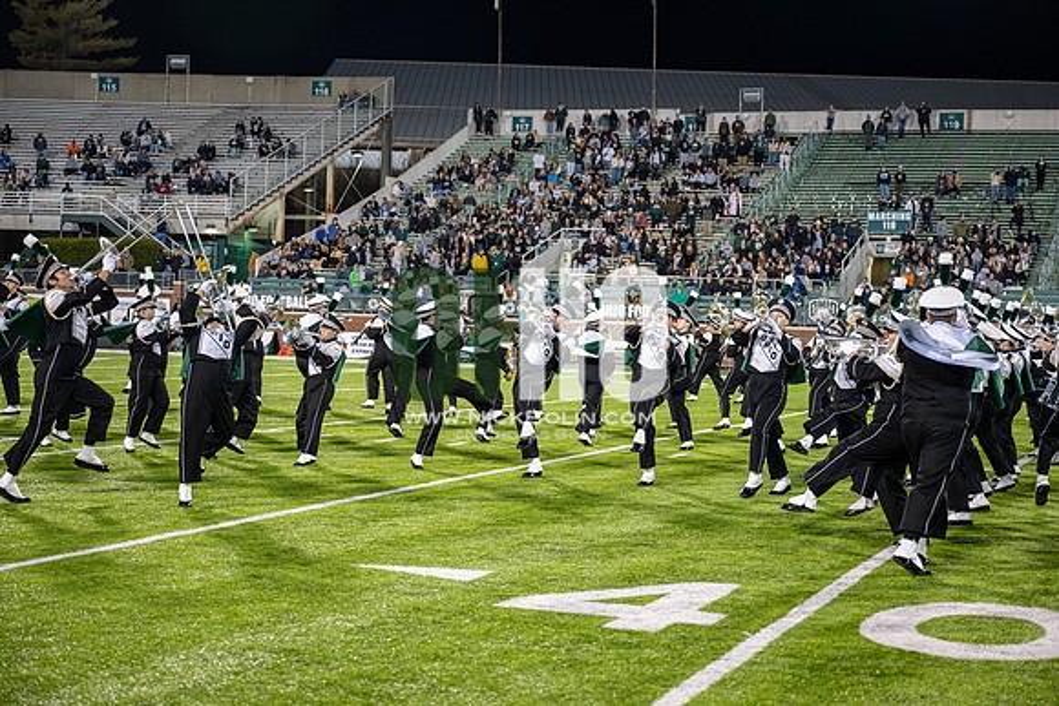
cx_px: 530
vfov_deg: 23.0
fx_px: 1736
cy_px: 353
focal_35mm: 59
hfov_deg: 33.9
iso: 1250
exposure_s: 1/500
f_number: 3.2
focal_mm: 59
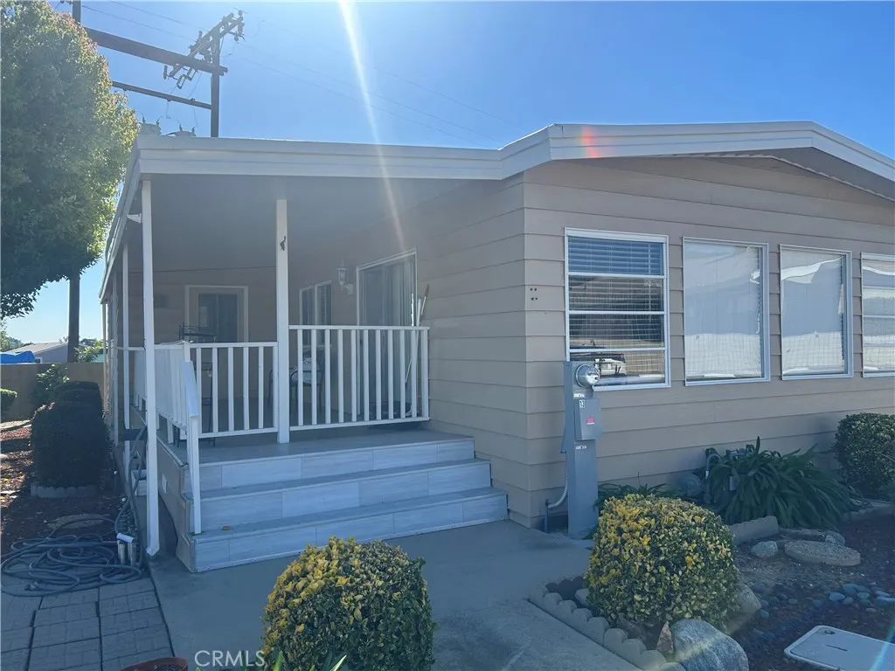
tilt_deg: +1.7
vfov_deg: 53.1
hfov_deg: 67.3
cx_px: 448
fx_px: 672
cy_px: 336
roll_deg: +0.7
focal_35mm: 26
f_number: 1.5
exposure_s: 1/2695
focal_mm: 5.7
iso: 50
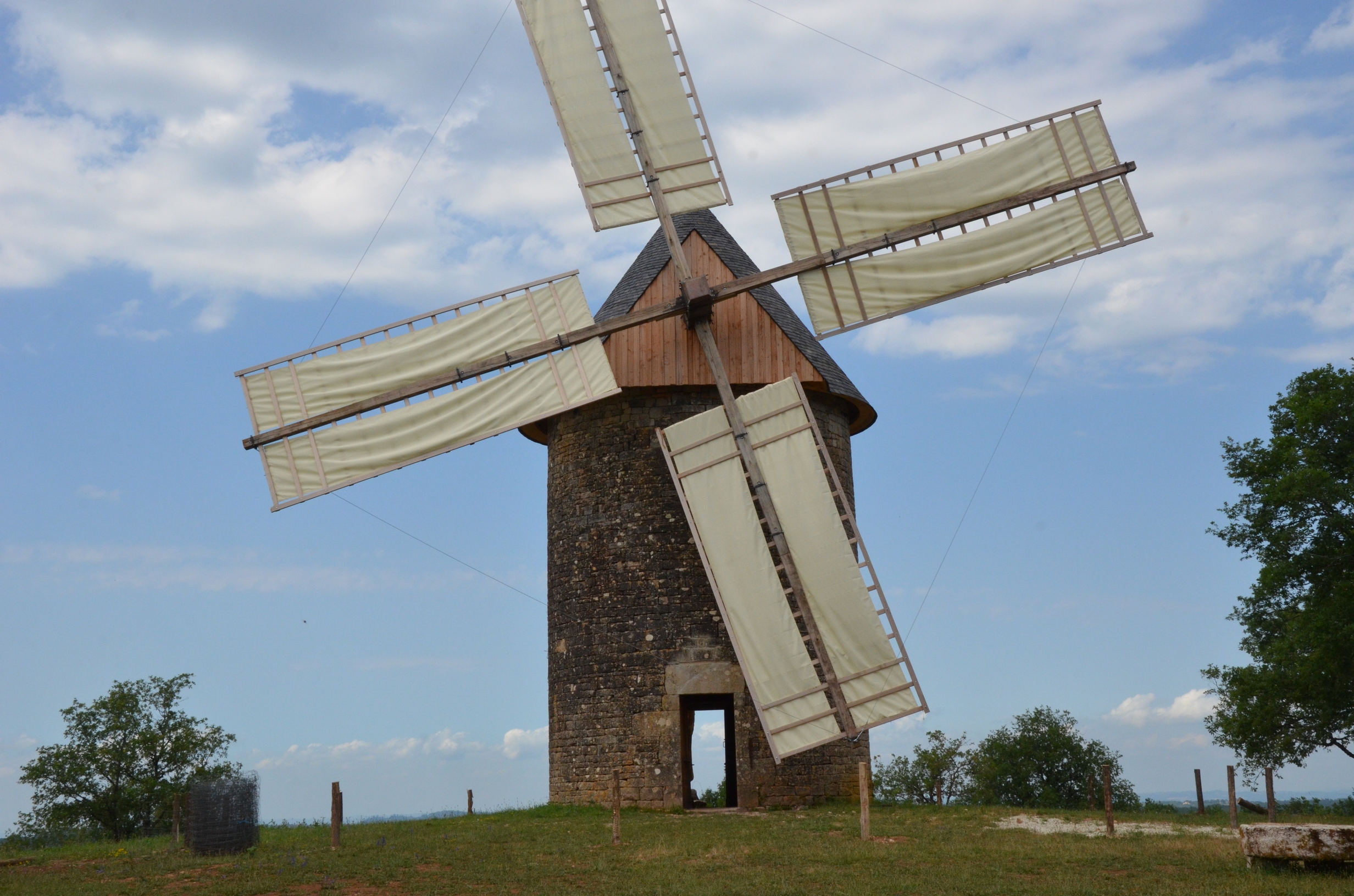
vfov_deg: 28.0
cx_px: 677
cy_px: 448
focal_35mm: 48
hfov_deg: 41.2
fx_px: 1802
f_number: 16
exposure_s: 1/1000
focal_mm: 32
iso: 1000
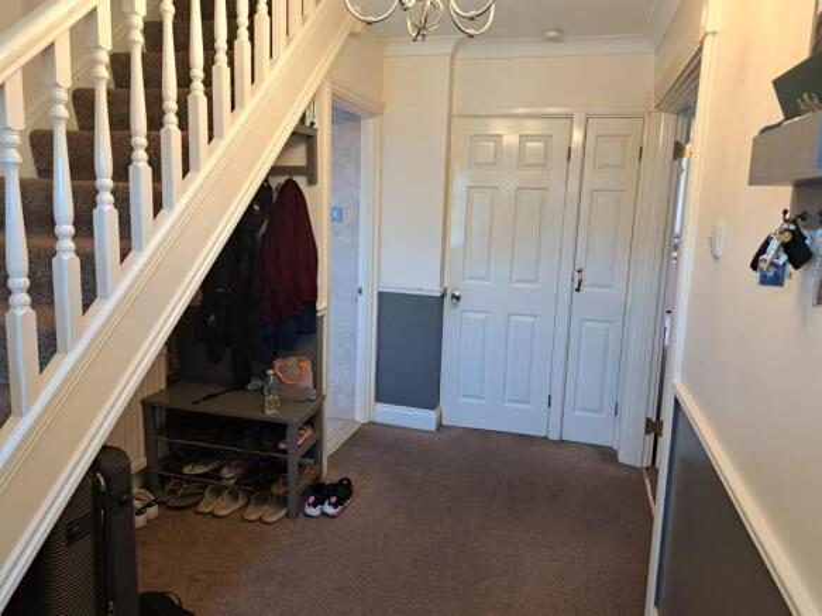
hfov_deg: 71.6
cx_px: 411
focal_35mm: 24
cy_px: 308
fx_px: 570
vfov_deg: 56.8
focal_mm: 5.23
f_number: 1.8
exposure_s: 1/50
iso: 160
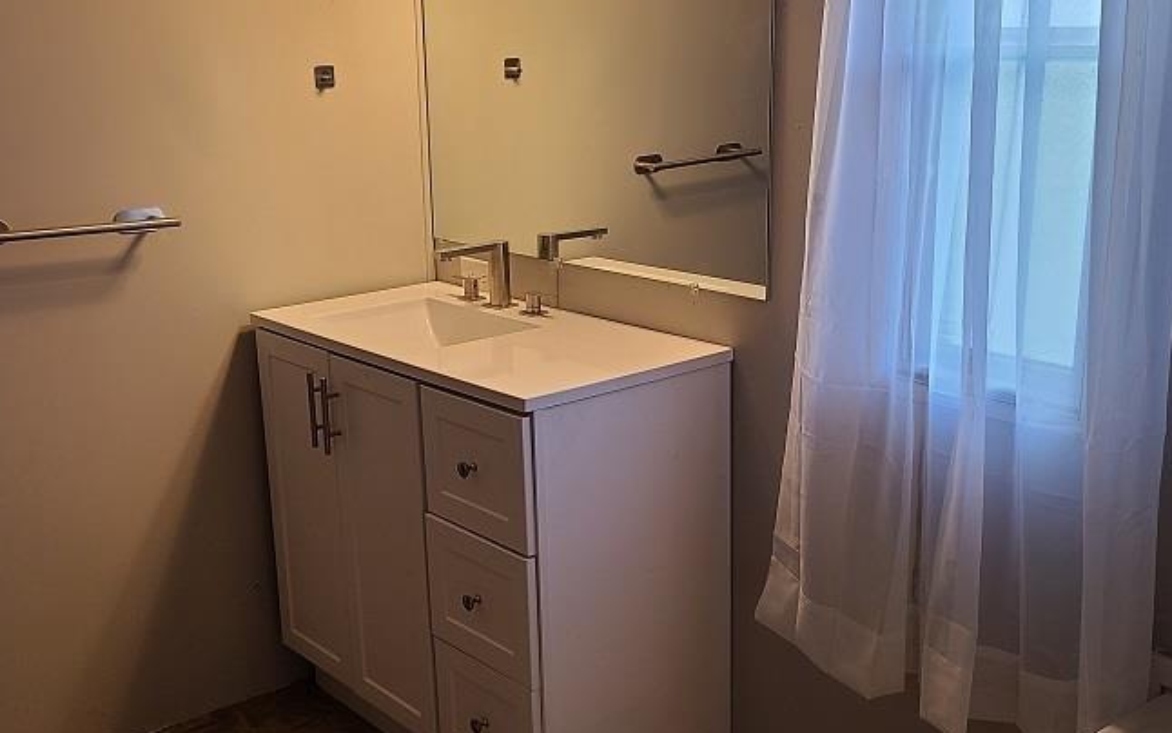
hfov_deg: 46.2
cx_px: 555
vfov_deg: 29.9
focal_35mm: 43
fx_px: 1374
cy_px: 377
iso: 50
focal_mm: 5.4
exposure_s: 1/60
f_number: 1.8
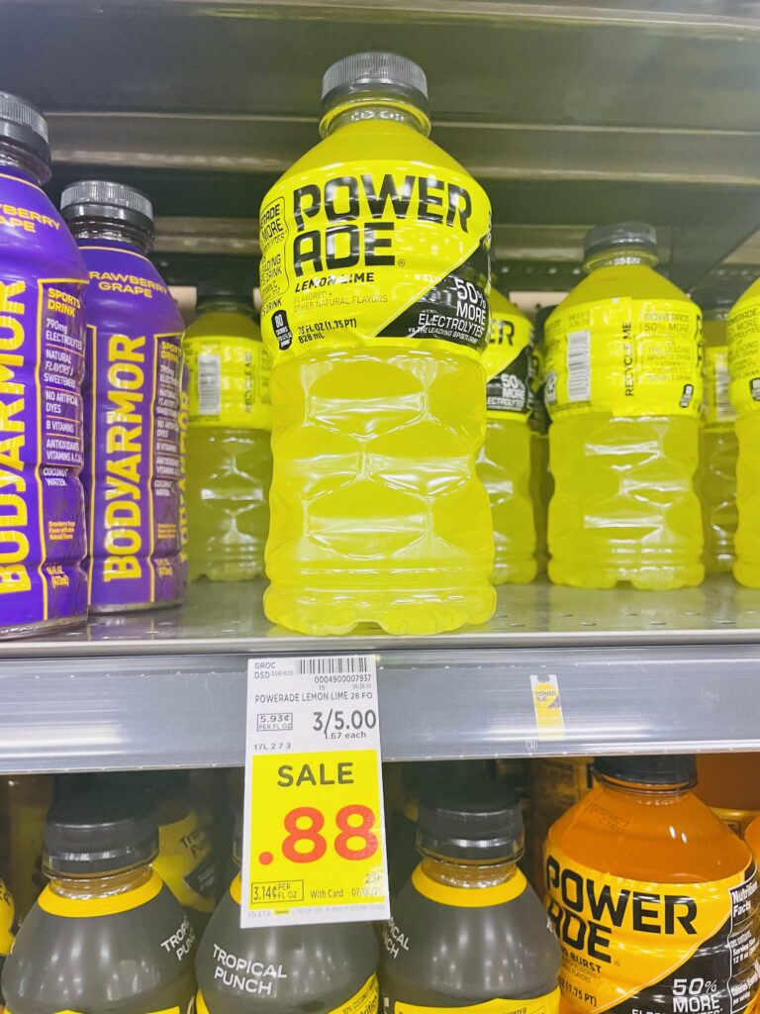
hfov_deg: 53.1
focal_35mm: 26
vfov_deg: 67.3
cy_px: 507
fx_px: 761
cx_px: 380
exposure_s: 1/60
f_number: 1.6
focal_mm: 4.2
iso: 100
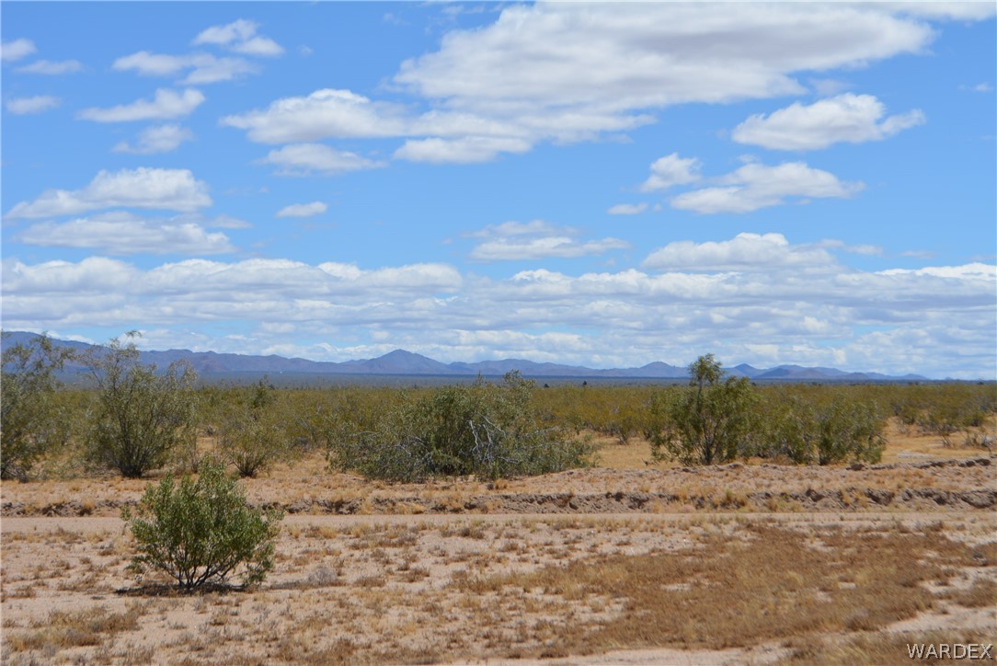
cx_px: 498
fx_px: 2286
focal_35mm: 82
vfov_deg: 16.6
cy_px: 333
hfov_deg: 24.6
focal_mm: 55
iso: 100
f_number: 9
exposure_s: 1/320
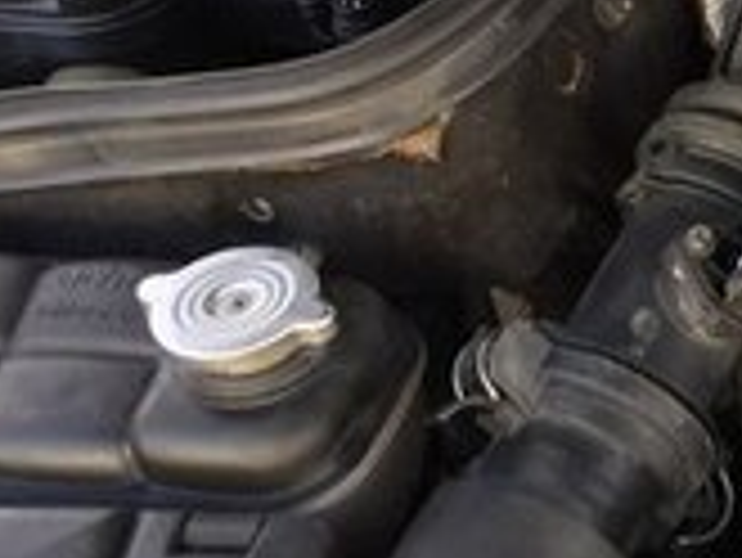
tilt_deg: -41.8
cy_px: 448
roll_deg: -1.7
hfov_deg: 14.6
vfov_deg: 12.7
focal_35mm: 116
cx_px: 1399
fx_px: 2488
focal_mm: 4.15
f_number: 2.2
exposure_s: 1/50
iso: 32
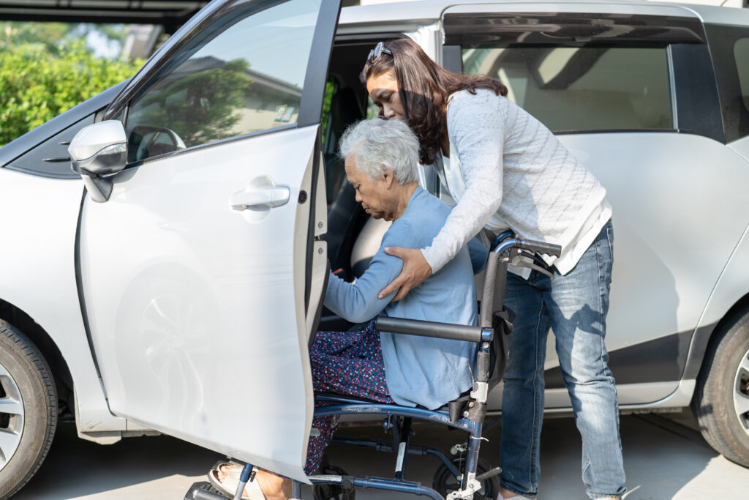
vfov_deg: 27.0
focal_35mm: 50
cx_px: 374
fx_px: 1040
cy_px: 250
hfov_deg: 39.6
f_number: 2.2
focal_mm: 50
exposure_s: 1/640
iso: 100
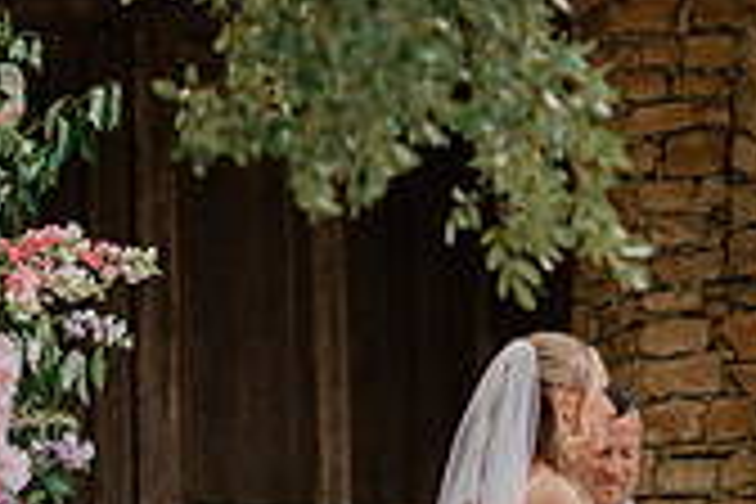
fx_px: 6174
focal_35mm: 294
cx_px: 612
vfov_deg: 4.6
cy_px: 713
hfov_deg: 7.0
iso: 80
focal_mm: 85
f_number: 2
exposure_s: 1/800
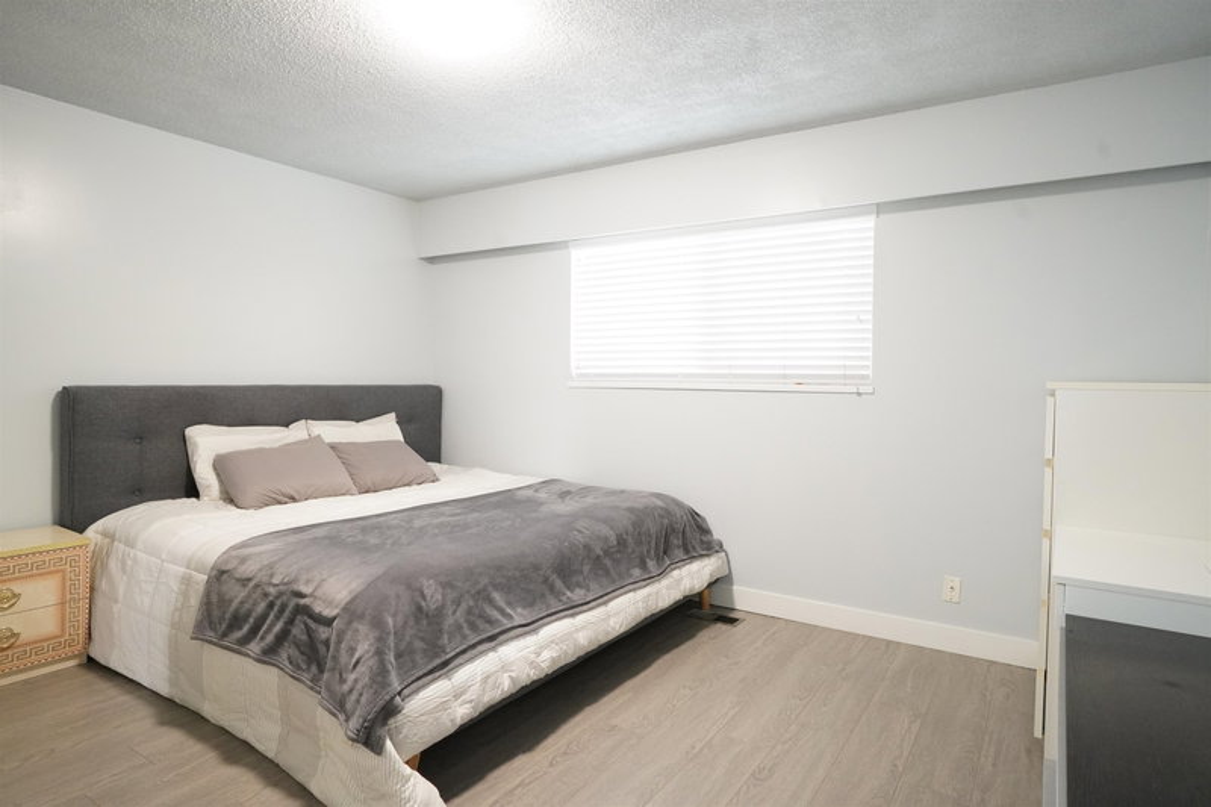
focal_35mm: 20
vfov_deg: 60.9
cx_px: 606
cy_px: 404
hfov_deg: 82.9
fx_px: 686
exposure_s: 1/5
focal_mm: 13.6
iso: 3200
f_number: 11
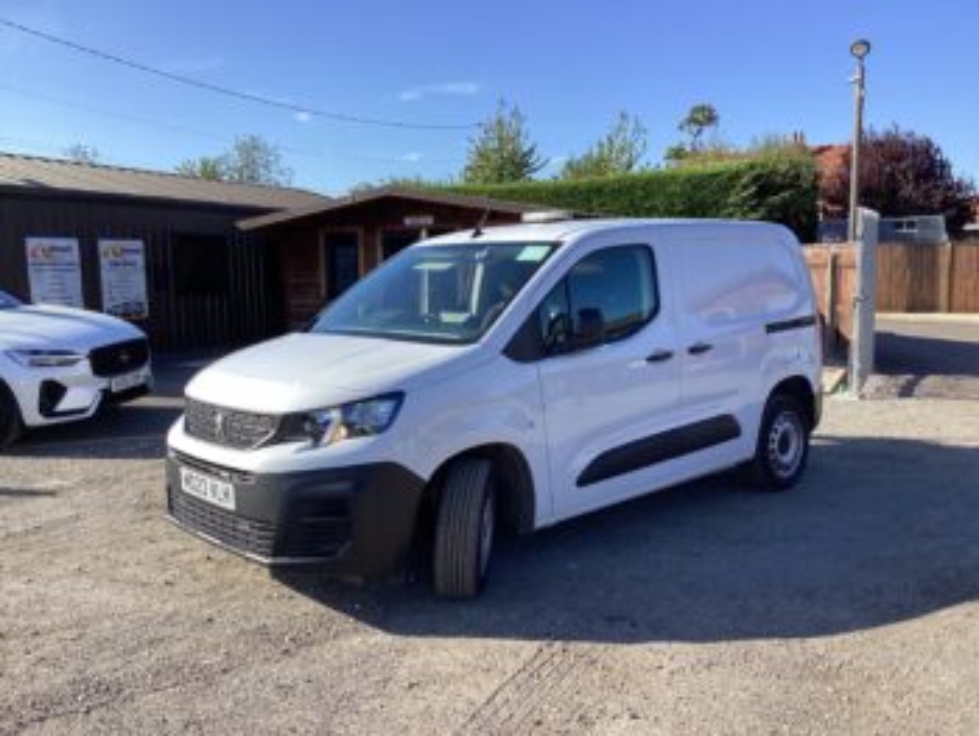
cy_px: 368
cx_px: 490
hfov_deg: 58.3
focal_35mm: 31
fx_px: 877
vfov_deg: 45.5
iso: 25
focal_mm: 3.3
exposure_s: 1/858
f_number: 2.4
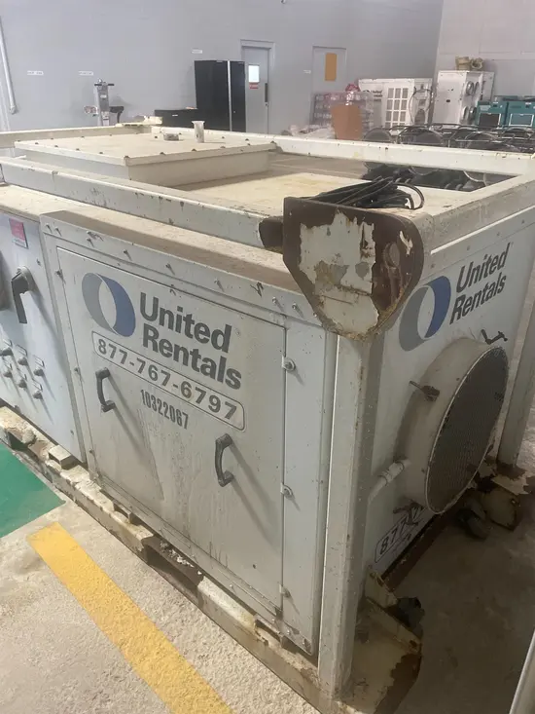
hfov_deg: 53.1
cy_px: 357
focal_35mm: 26
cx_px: 268
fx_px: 536
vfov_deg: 67.3
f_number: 1.6
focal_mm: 4.2
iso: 200
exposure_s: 1/60
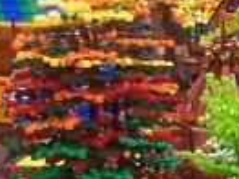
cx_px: 907
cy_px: 334
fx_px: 2745
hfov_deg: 4.6
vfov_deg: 3.7
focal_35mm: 398
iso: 80
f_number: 3
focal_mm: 8.5
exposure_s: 1/6
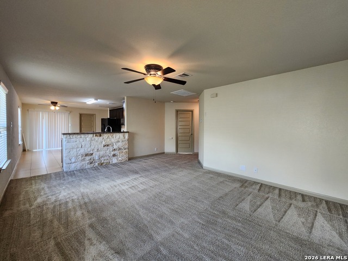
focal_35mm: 13
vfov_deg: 89.9
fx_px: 131
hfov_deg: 106.2
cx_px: 174
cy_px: 130
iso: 250
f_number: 2.2
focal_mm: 2.2
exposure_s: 1/60
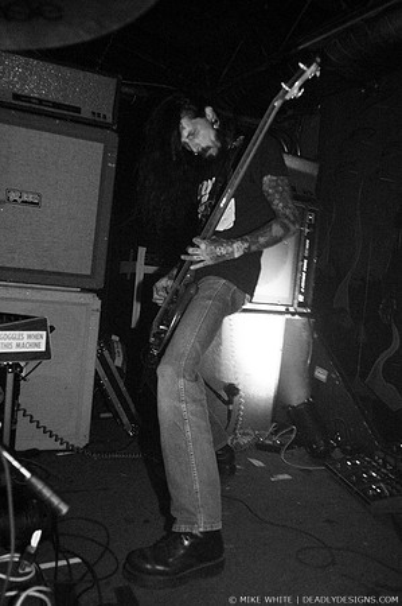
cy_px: 303
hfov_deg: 43.5
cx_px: 201
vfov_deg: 62.0
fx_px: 504
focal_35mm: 30
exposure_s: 1/30
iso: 800
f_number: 3.2
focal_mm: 20
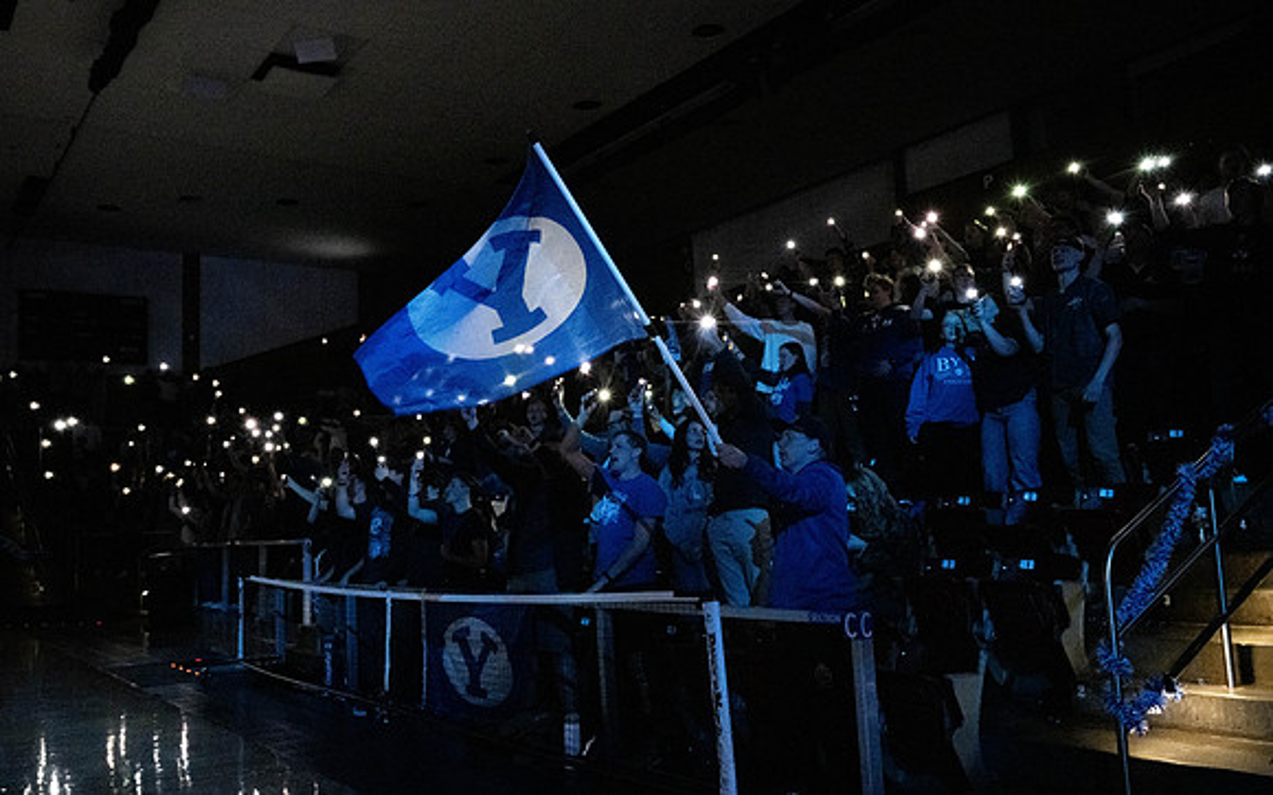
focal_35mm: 32
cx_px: 636
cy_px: 398
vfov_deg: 39.7
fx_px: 1100
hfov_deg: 60.1
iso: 12800
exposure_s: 1/400
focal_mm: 30
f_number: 4
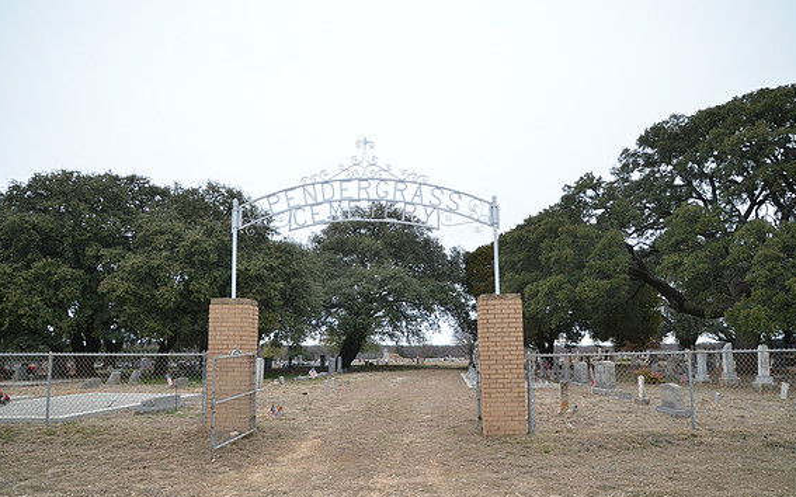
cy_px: 257
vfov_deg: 46.7
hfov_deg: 69.4
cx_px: 403
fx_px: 575
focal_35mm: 27
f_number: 4.5
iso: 400
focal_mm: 17
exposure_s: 1/80
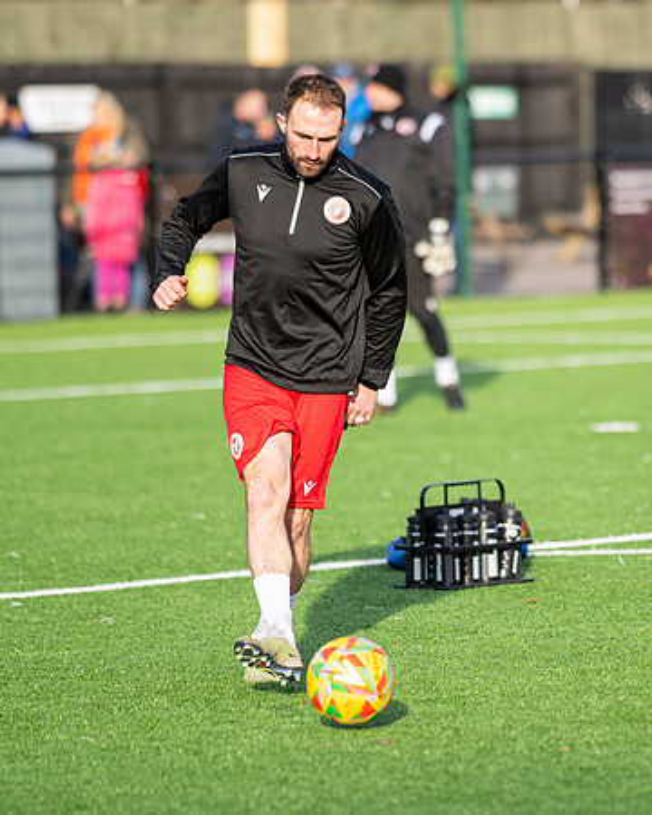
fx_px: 7274
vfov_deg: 6.4
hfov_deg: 5.1
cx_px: 503
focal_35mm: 302
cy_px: 483
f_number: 1.8
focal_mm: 135
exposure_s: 1/2500
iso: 100
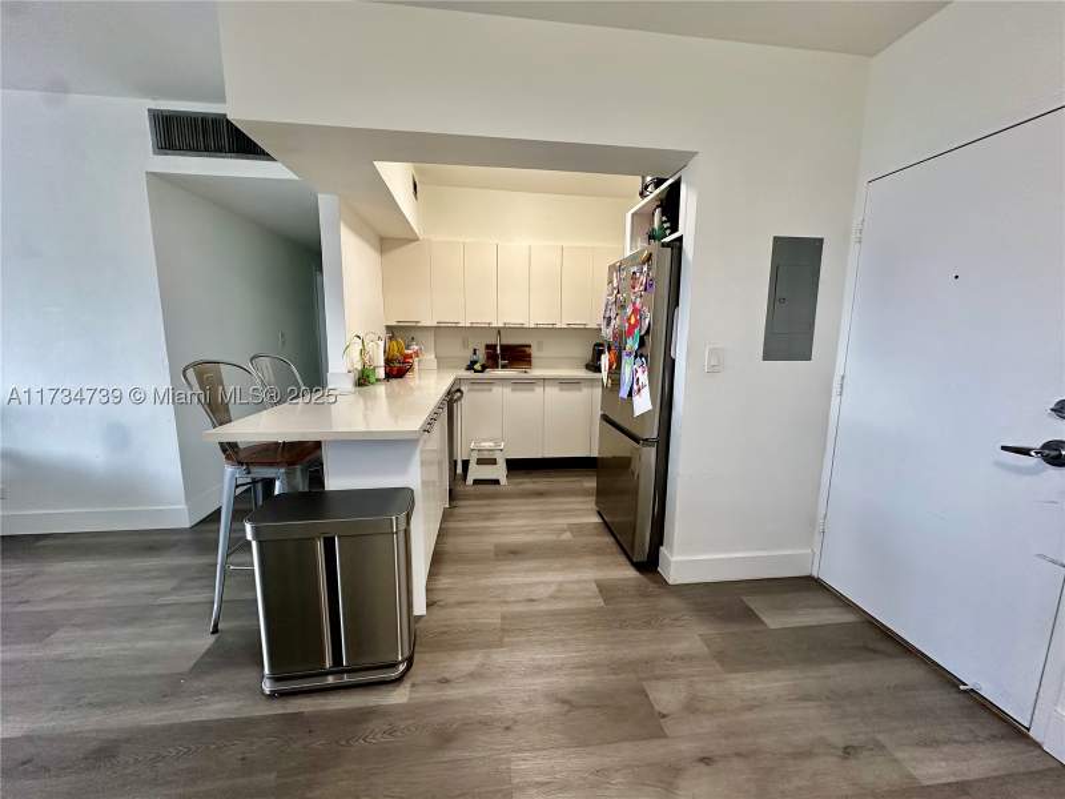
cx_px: 532
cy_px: 400
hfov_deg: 102.1
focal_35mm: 14
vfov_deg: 85.7
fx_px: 431
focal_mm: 2.22
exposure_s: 1/60
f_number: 2.2
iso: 160
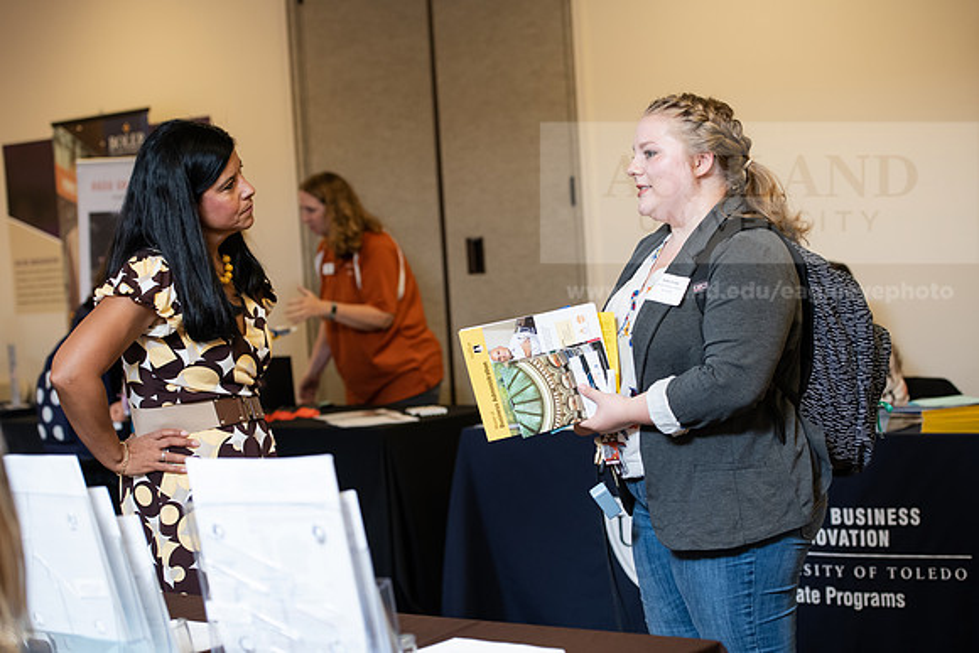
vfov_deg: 19.5
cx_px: 490
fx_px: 1904
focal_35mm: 70
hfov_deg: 28.8
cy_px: 326
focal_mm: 70
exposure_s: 1/200
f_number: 3.5
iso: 1000
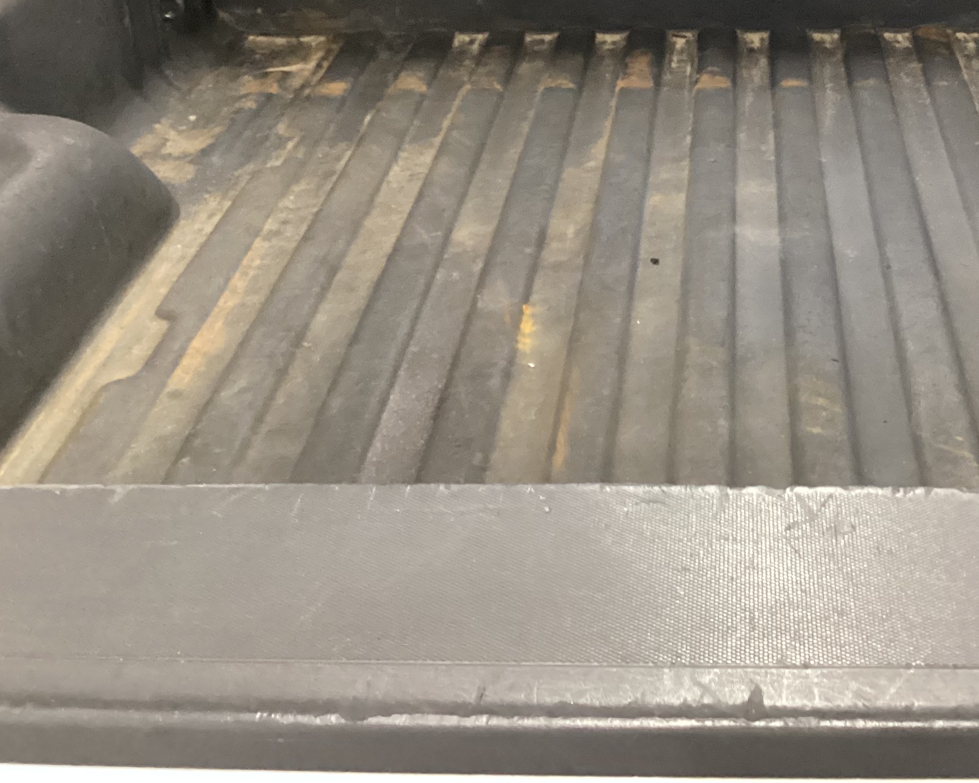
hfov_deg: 34.3
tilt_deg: -25.2
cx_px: 691
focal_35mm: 54
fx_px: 1565
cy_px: 139
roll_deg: -1.5
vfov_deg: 27.5
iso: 500
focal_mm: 3.3
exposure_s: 1/30
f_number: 2.4
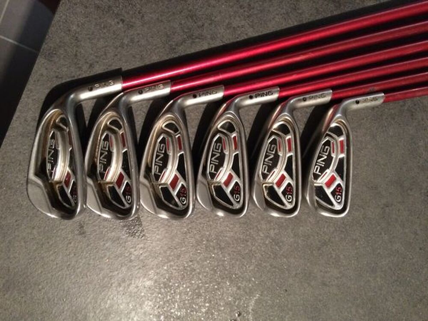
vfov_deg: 48.2
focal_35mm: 29
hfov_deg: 61.7
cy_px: 160
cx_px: 214
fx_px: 359
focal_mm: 4.15
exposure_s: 1/20
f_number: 2.2
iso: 250
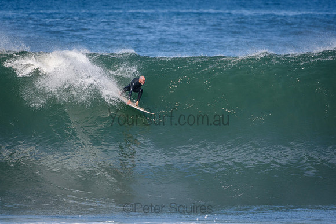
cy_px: 112
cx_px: 168
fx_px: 5881
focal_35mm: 630
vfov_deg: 2.2
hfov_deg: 3.3
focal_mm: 420
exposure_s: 1/2000
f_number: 5.6
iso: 360
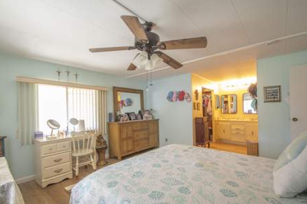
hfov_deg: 96.7
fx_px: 136
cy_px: 106
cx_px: 149
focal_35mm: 16
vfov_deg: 73.7
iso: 320
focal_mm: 10
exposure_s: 1/6
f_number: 6.3
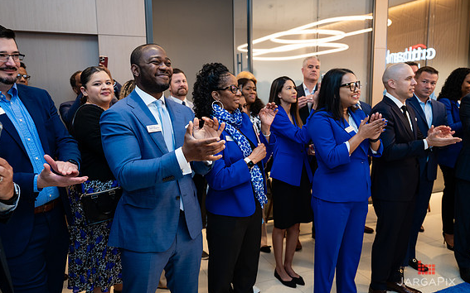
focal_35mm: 29
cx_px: 236
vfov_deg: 43.1
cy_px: 144
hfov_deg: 64.7
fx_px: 371
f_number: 3.2
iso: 500
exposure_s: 1/200
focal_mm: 27.5
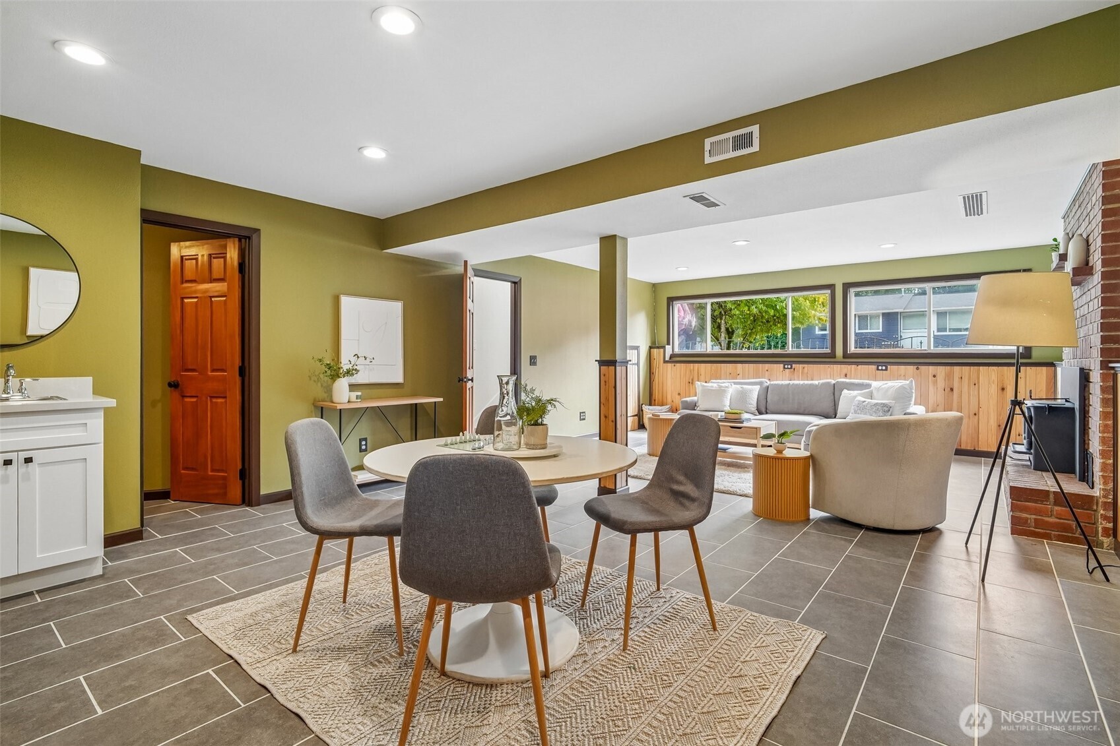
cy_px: 373
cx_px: 560
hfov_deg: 96.7
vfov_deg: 73.7
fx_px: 498
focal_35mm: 16
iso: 1600
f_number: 8
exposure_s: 1/25
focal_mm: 16
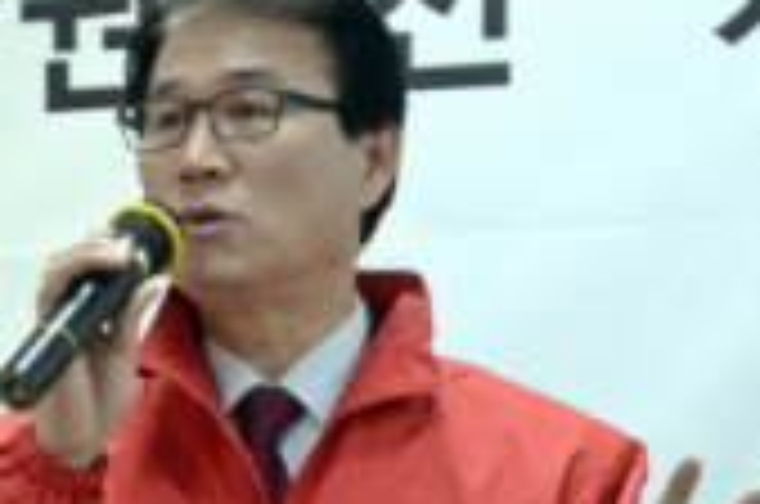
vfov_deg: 5.4
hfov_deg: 8.1
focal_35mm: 252
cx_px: -243
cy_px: 628
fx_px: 5310
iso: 1400
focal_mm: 85
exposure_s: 1/100
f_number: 4.5
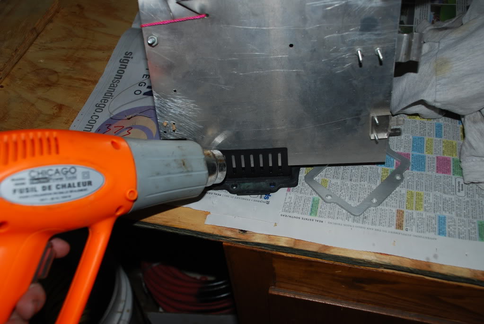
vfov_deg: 34.3
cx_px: 242
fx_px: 525
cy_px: 162
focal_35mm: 39
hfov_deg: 49.5
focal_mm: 26
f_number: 4
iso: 100
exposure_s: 1/125
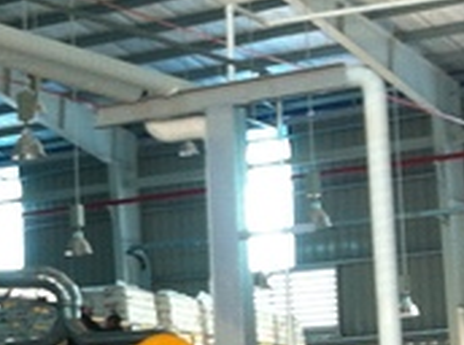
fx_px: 2179
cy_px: 224
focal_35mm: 163
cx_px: -237
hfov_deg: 11.6
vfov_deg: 9.1
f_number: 2.8
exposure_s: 1/15
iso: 80
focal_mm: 3.85
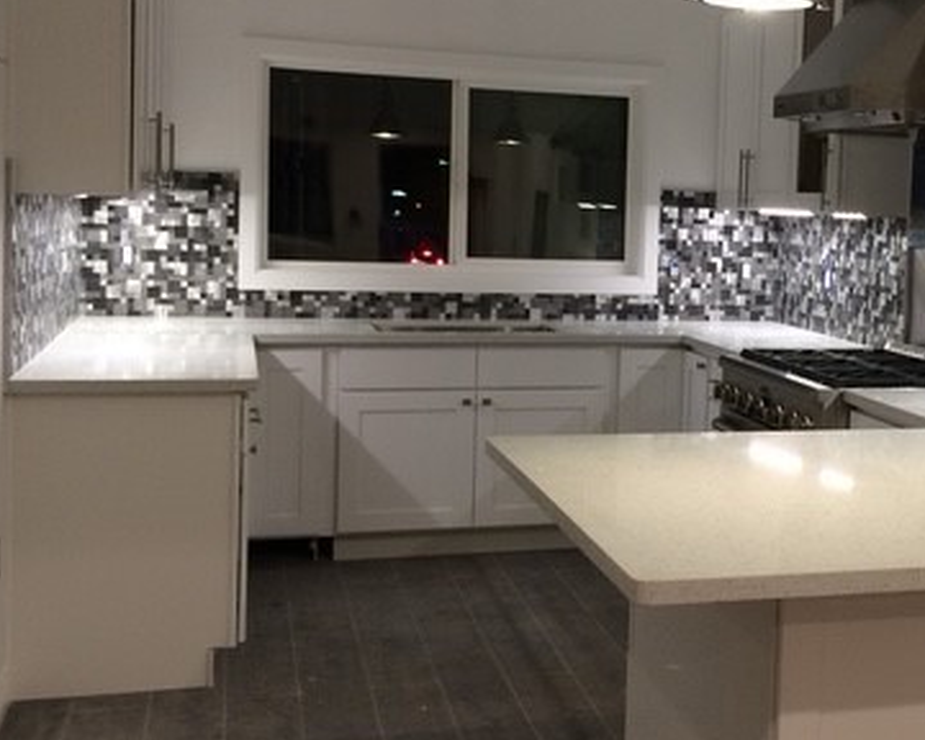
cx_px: 719
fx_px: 1424
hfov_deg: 35.0
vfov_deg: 29.1
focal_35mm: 52
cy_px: 313
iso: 80
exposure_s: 1/30
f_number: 2.2
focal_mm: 4.12
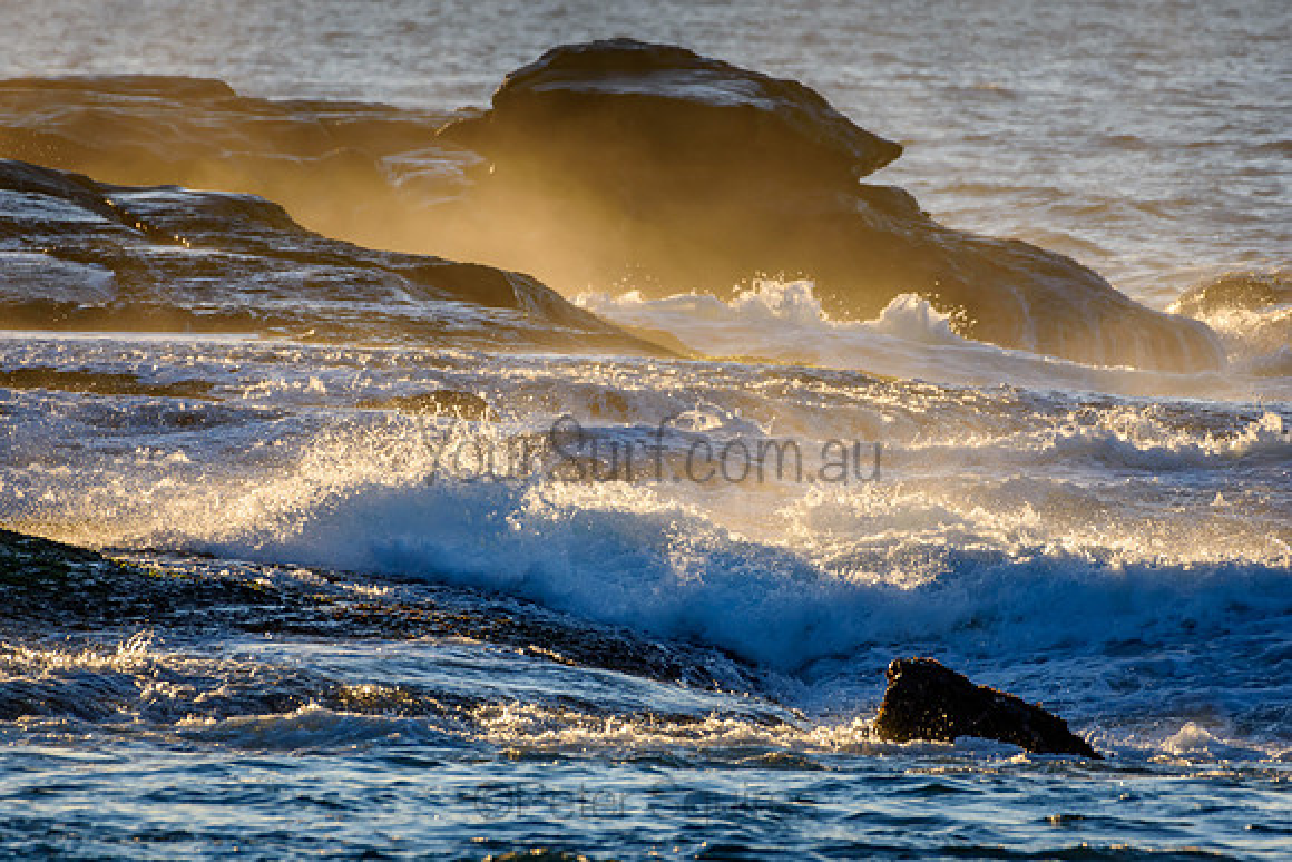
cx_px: 646
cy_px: 431
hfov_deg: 2.7
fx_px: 26922
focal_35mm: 750
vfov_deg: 1.8
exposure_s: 1/1600
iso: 320
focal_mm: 500
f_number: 5.6
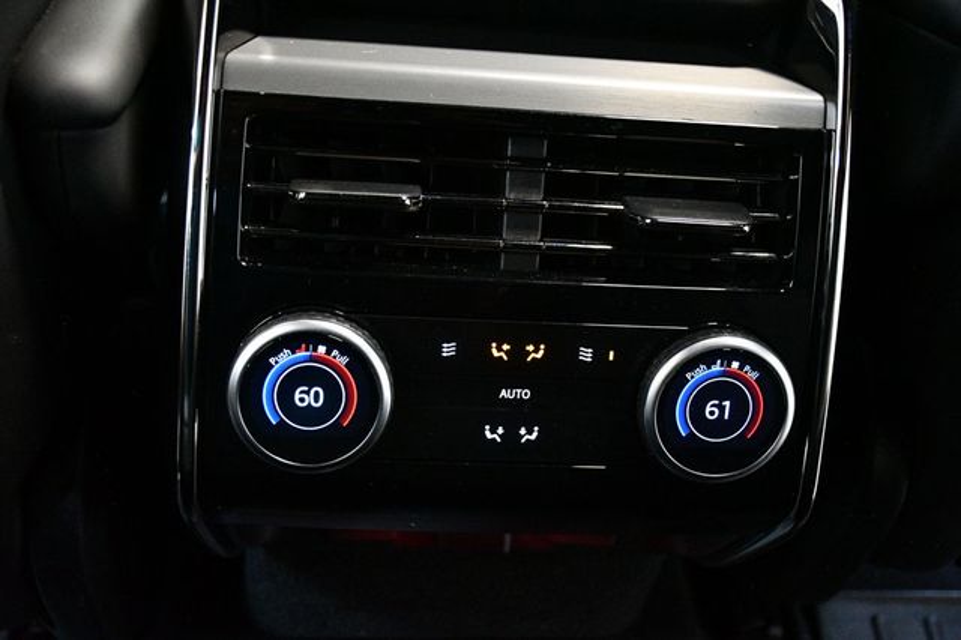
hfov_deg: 48.5
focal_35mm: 40
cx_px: 480
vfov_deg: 33.4
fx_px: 1067
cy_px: 320
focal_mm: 27
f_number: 4
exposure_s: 1/60
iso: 7200
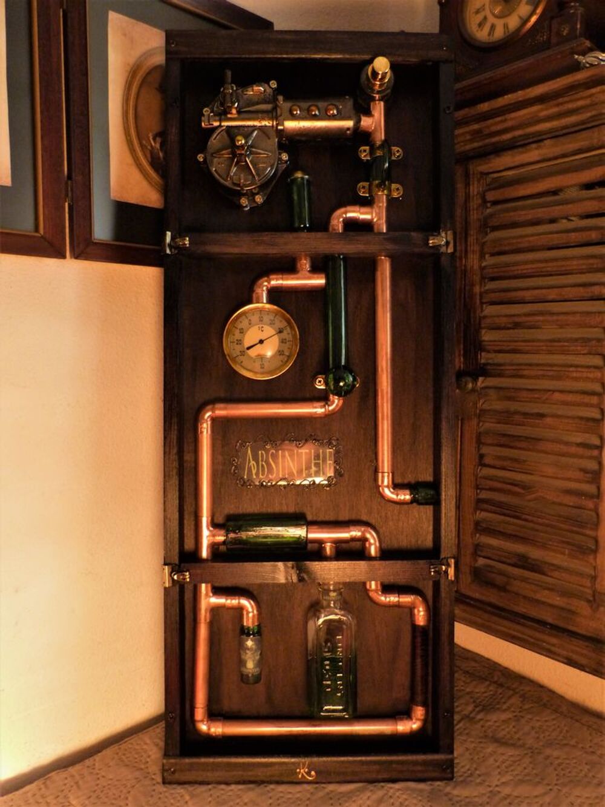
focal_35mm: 25
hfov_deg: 54.9
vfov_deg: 69.4
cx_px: 302
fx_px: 582
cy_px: 404
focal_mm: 4.5
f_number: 2.8
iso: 400
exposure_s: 1/6
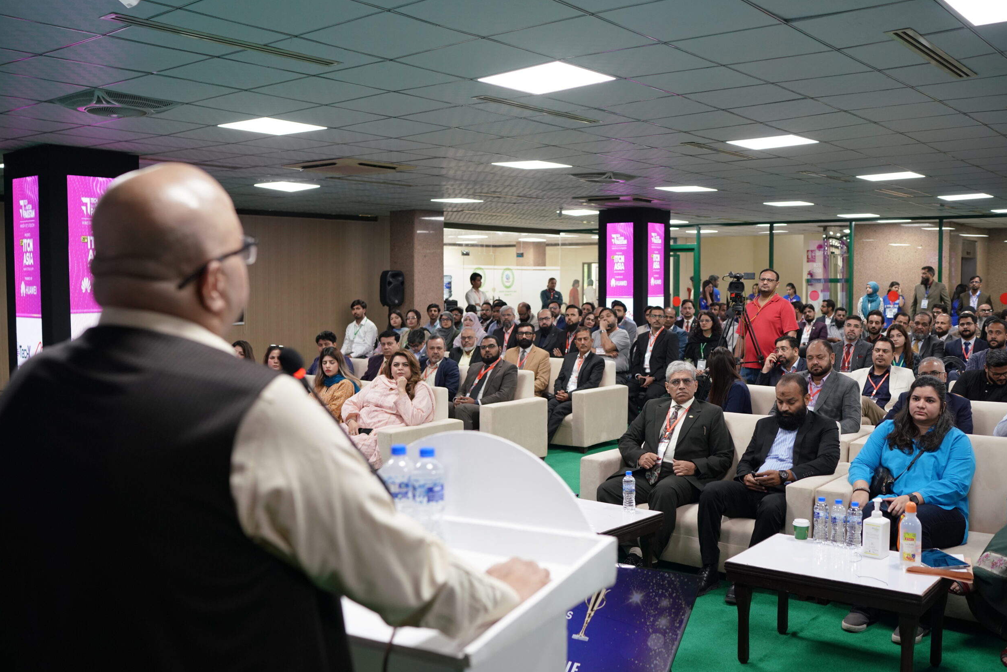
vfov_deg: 36.9
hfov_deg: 53.1
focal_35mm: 36
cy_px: 338
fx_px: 1007
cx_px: 516
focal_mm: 35
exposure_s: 1/160
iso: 1000
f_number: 2.8
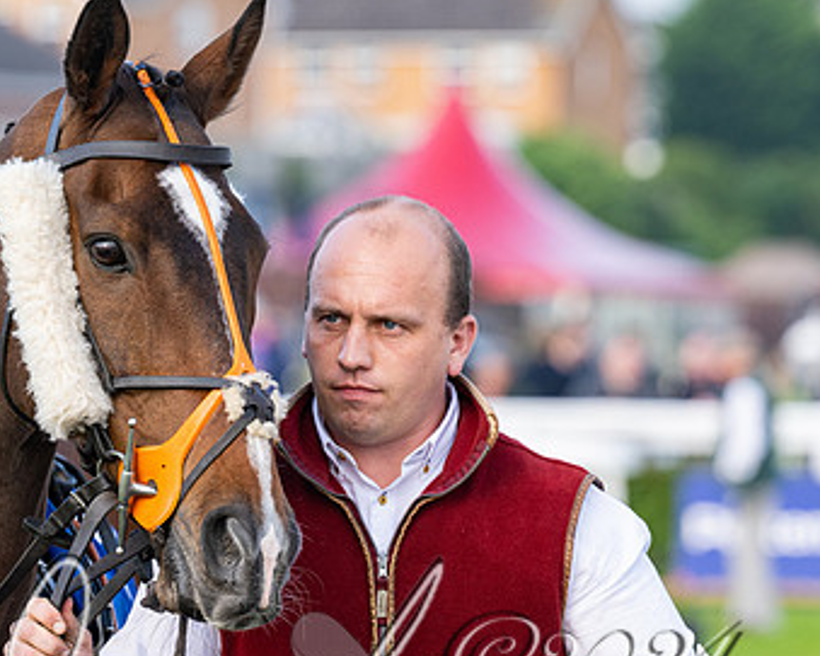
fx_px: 8225
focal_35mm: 339
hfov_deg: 5.7
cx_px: 365
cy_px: 457
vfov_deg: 4.6
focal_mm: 165
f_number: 4
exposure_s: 1/800
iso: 400
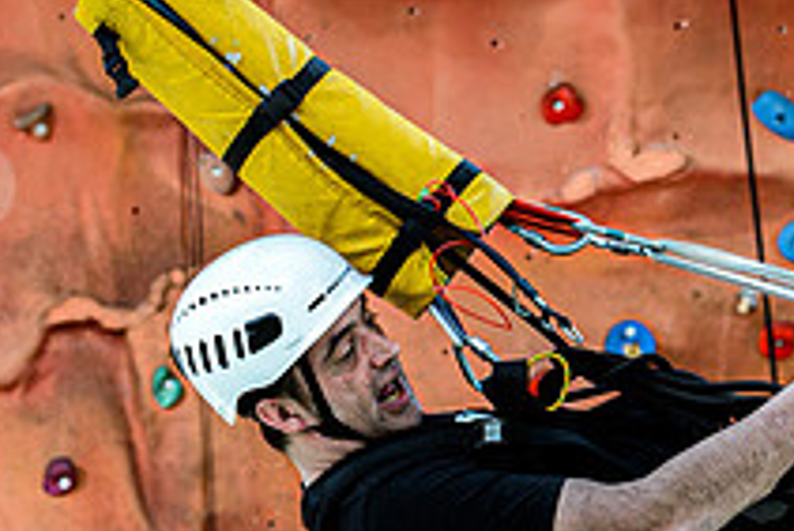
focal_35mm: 225
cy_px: 659
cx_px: 523
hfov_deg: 9.1
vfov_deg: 6.1
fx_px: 4966
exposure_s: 1/200
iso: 1600
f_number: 5
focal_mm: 82
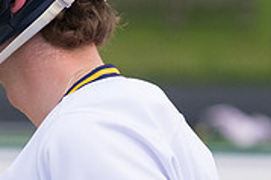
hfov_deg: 2.1
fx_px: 7310
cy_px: 85
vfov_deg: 1.4
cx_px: -103
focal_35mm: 972
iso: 1000
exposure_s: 1/1600
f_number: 5.6
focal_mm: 200
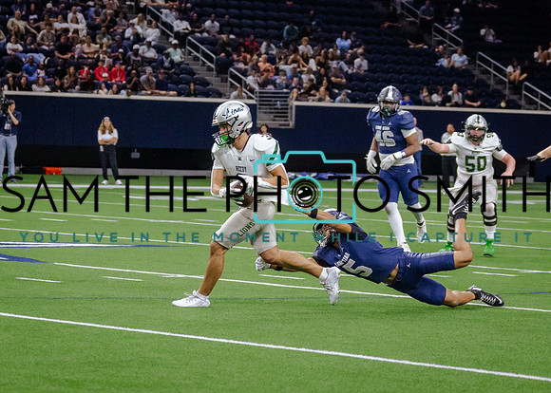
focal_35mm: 170
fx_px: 2667
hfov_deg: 11.8
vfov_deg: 8.4
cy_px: 173
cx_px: 307
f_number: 2.8
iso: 2500
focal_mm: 70
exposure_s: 1/1250
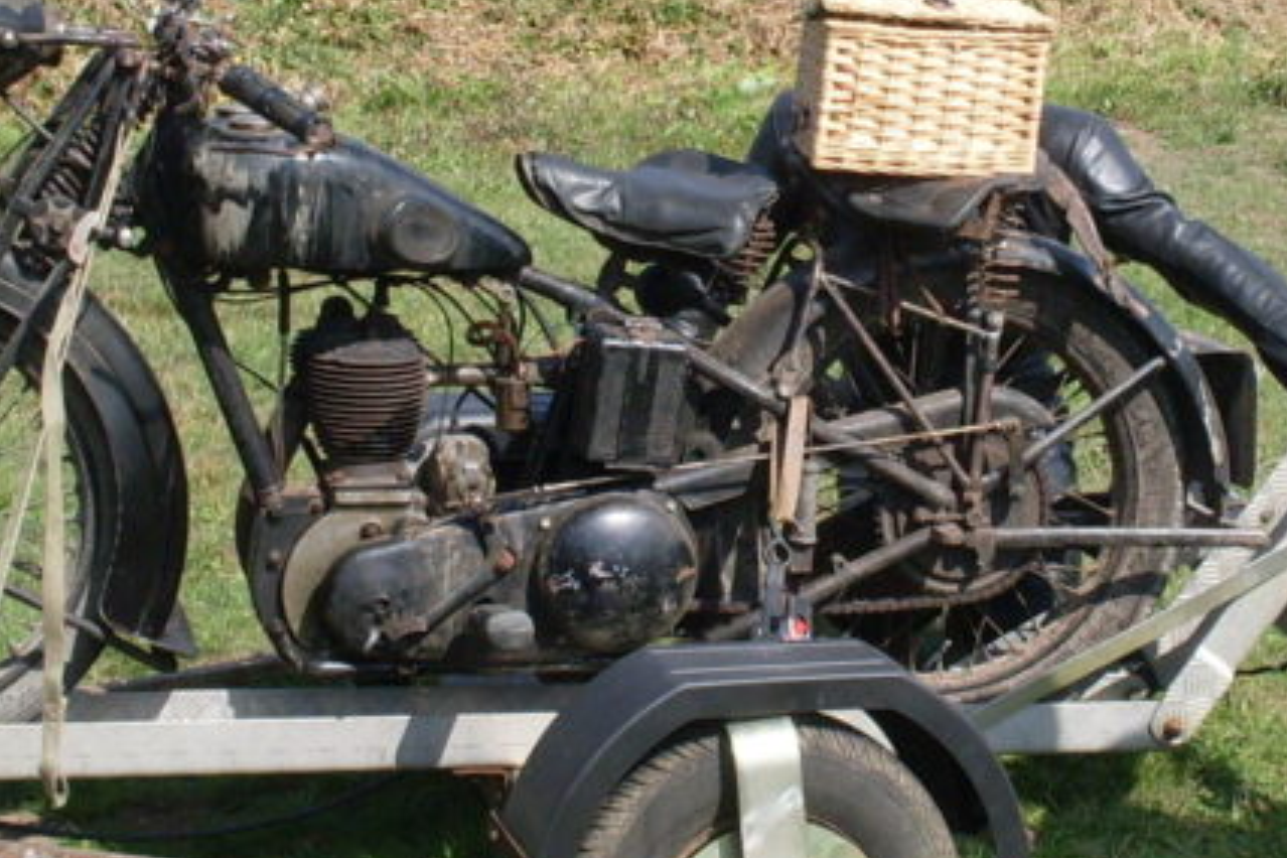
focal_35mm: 95
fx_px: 3396
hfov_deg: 21.3
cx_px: 961
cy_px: 323
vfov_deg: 14.4
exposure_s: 1/180
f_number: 8.4
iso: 80
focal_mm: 6.3
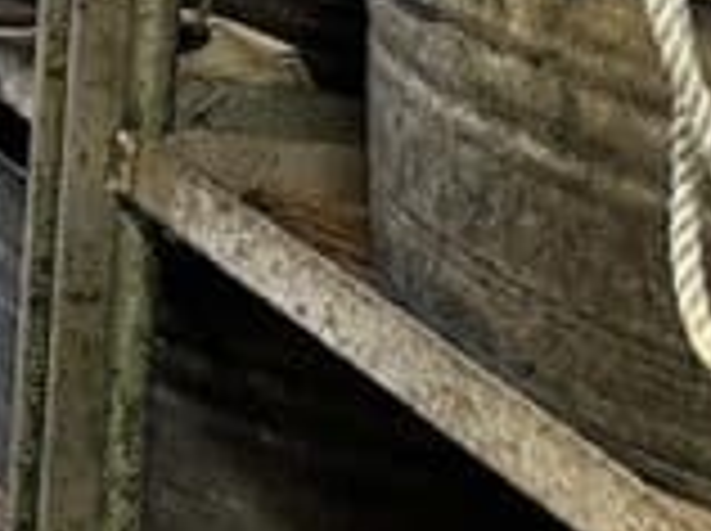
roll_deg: +0.4
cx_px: -1462
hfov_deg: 9.8
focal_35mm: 152
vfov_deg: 8.8
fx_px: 3117
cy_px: -752
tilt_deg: -3.3
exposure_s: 1/60
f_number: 1.78
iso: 125
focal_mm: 6.86
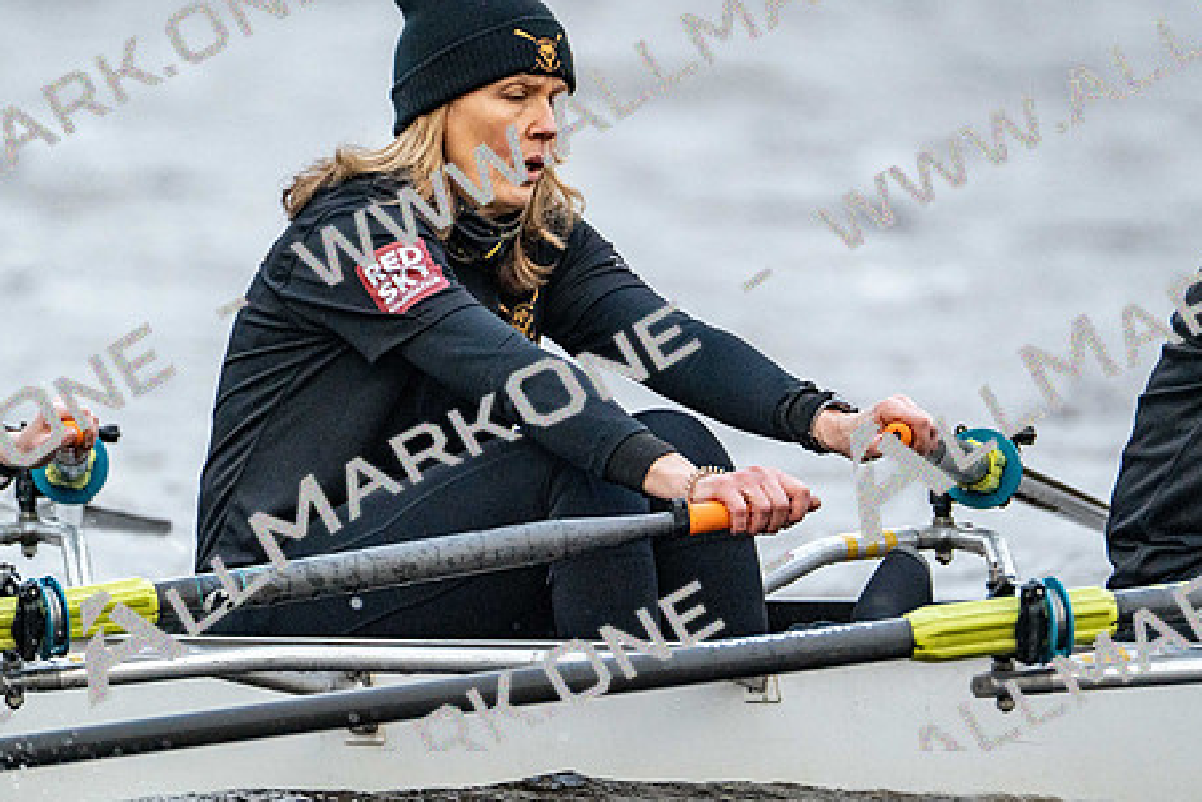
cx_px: 621
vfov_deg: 1.8
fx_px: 25750
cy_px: 294
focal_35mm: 771
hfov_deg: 2.7
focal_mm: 600
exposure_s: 1/1600
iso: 6400
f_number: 6.3
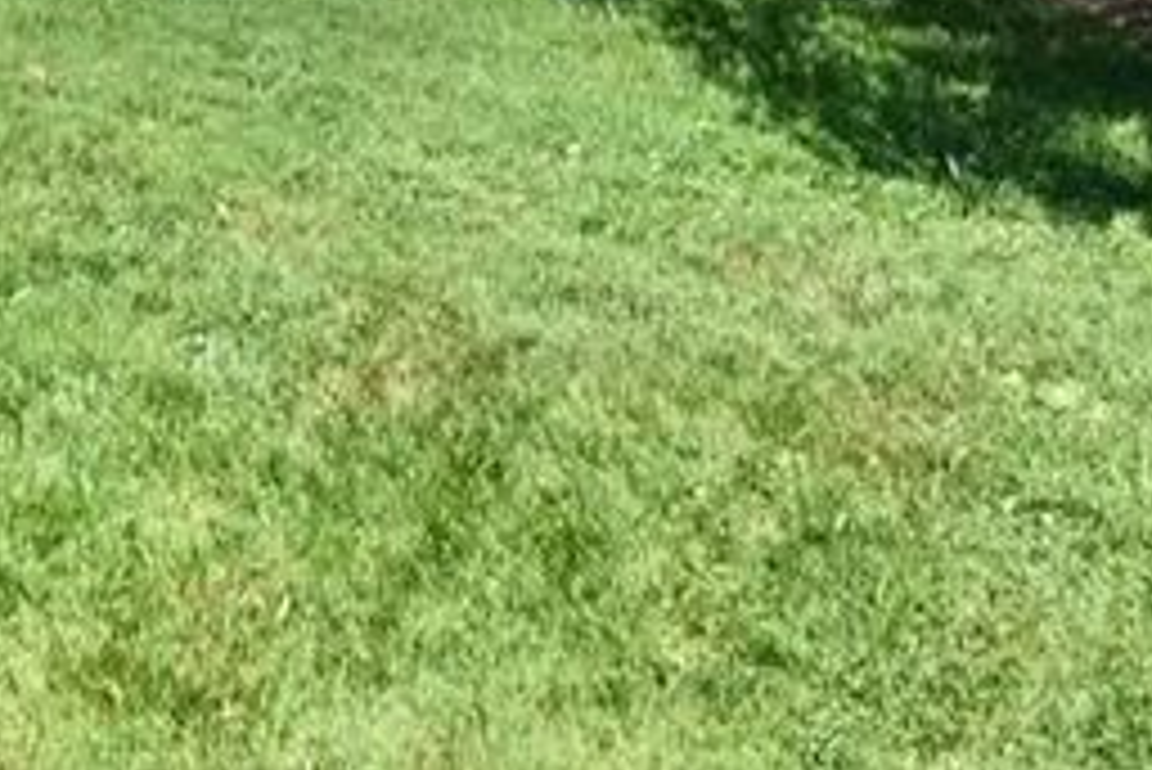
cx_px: -477
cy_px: -763
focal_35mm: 72
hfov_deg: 23.6
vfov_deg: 15.3
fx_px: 2305
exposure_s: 1/320
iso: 100
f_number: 6.3
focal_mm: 12
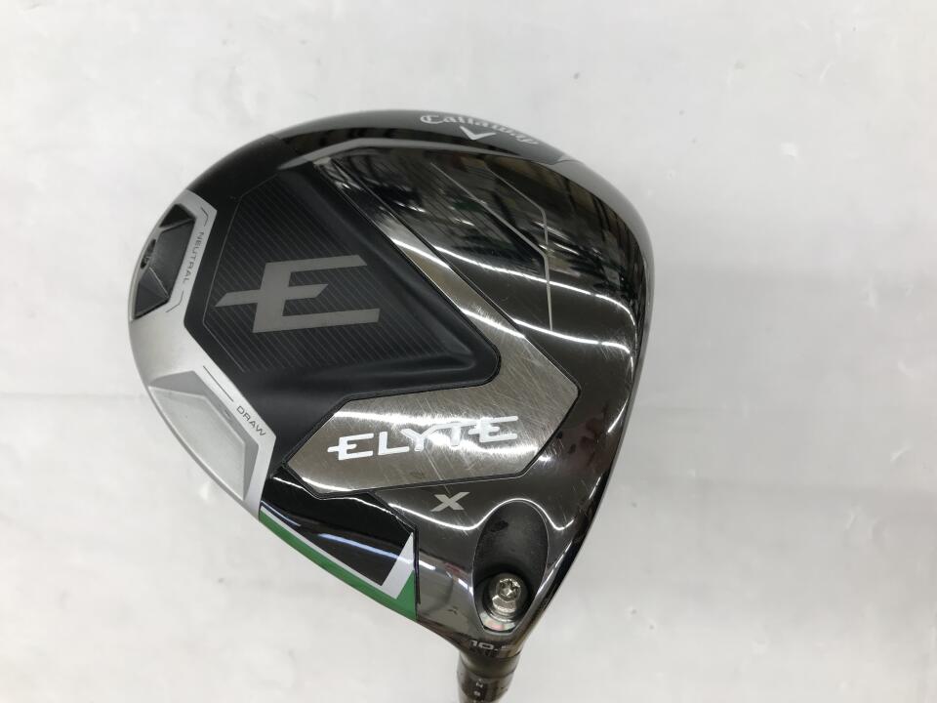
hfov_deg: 63.4
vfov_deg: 49.7
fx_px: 758
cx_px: 468
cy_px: 352
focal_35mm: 28
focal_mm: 3.99
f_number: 1.8
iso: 40
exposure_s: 1/120
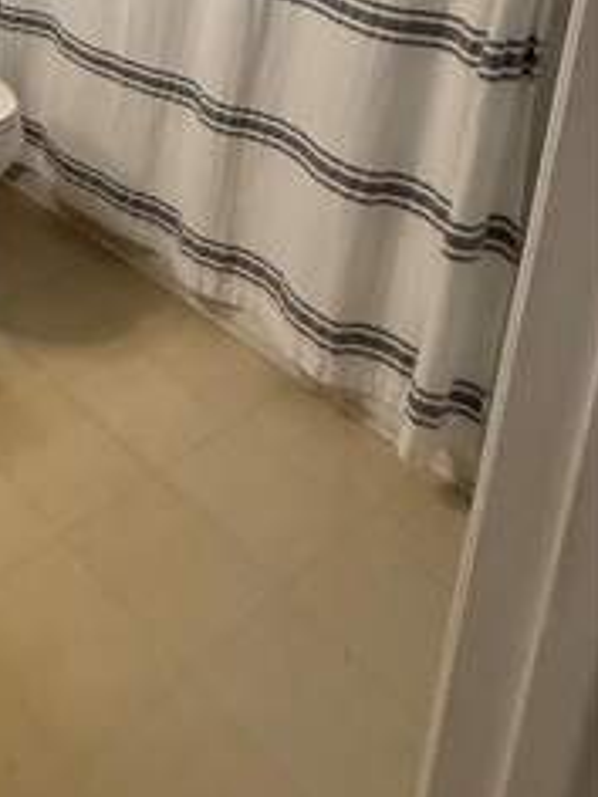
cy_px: -138
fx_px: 875
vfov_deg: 37.9
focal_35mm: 38
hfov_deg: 29.6
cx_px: -196
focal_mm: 2.22
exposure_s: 1/120
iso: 400
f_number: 2.2
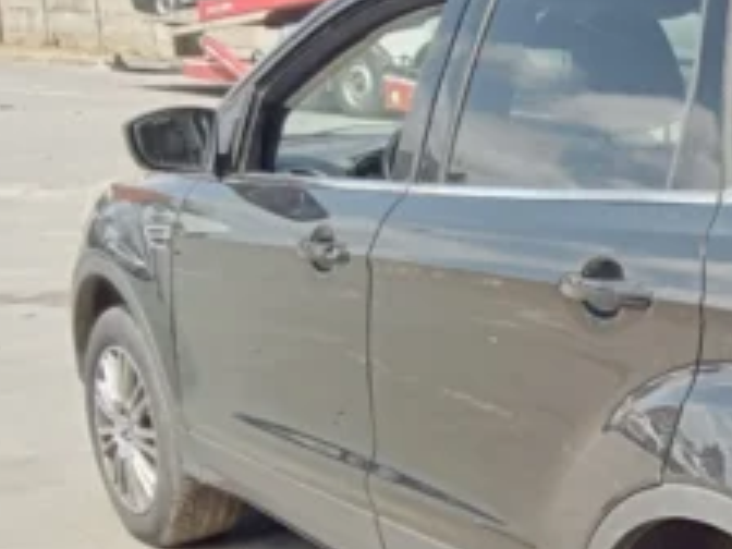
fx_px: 1586
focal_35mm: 75
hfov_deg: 23.7
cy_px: 389
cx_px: 876
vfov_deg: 19.5
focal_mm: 3.46
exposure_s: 1/144
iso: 100
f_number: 2.2
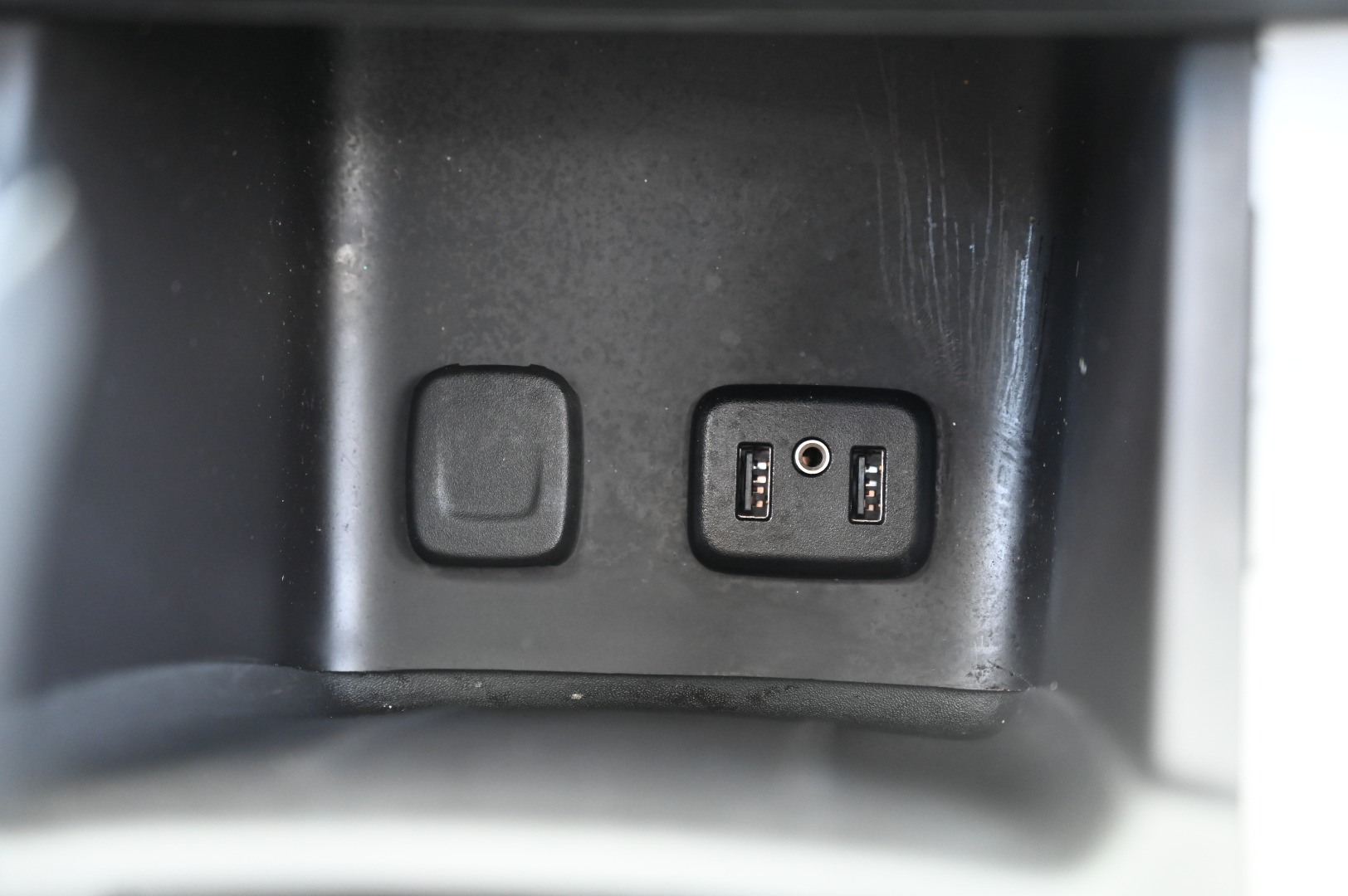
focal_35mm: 70
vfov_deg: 19.4
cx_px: 674
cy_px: 448
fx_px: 2619
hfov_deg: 28.9
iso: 3600
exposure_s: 1/60
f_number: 4
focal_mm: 70
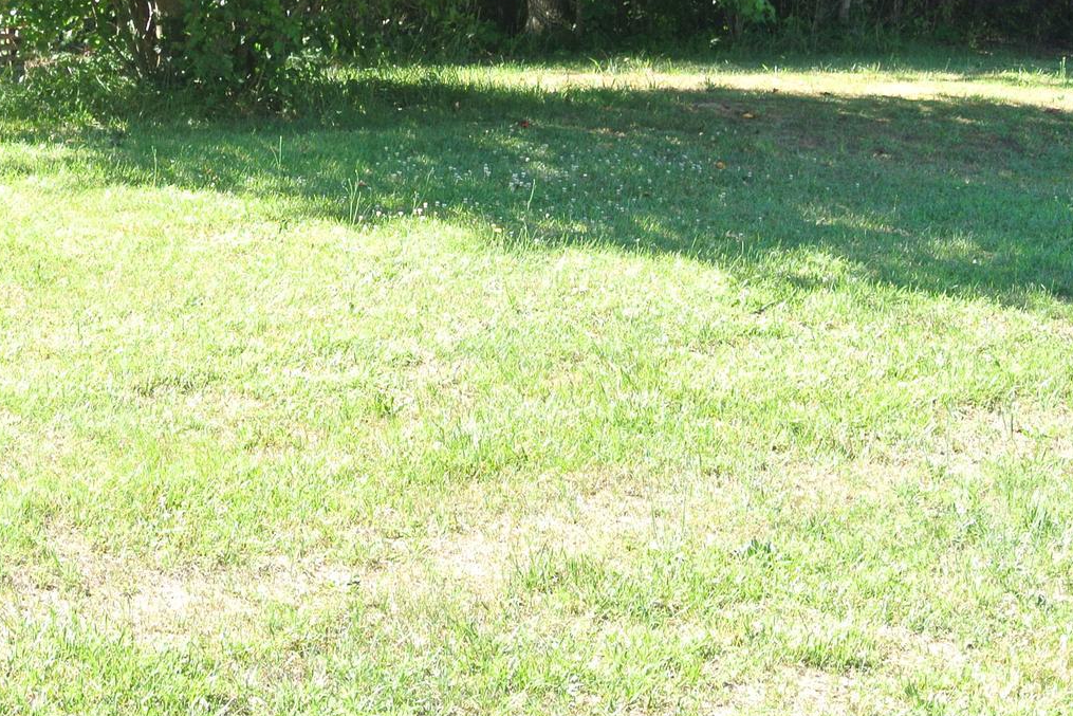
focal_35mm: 103
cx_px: 275
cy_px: 284
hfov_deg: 19.7
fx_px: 3070
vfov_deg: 13.3
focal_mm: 18.9
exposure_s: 1/100
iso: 100
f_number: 4.8
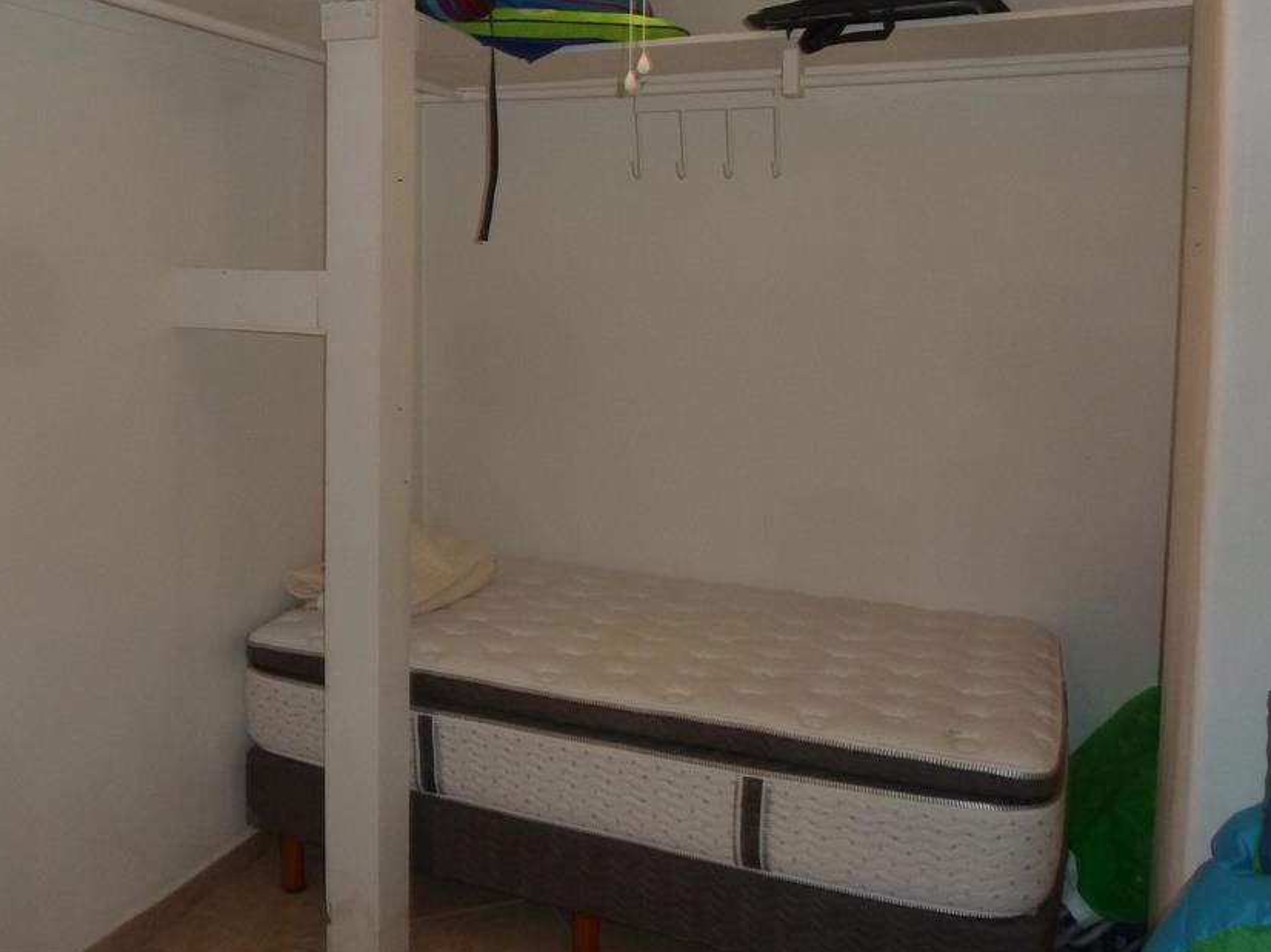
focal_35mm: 31
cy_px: 368
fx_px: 1138
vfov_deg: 45.1
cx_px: 528
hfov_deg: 58.0
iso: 200
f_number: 3.3
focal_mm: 4.1
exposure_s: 1/30
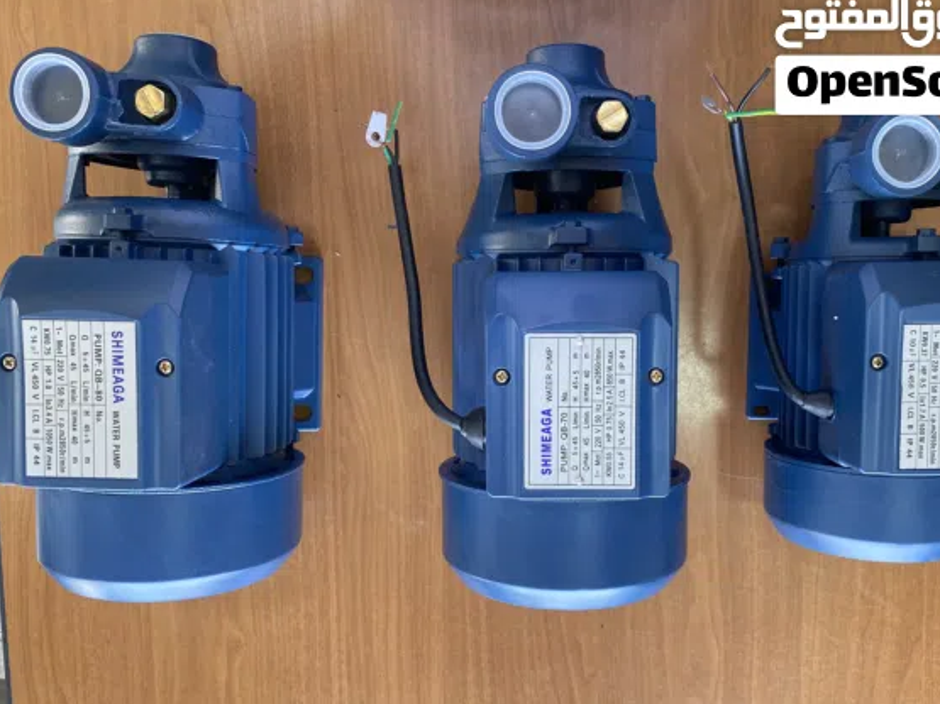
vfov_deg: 46.8
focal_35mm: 30
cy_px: 359
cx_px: 520
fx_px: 814
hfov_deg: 59.8
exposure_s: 1/100
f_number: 1.8
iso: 100
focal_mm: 4.25
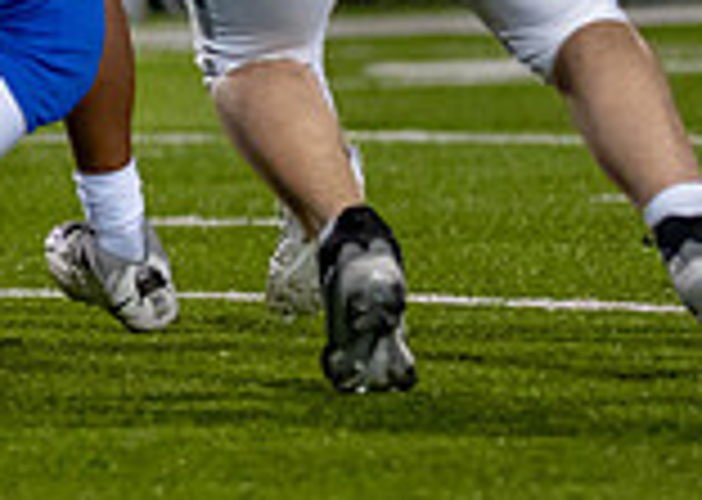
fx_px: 21863
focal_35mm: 1098
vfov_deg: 1.3
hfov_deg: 1.8
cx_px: -1065
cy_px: -184
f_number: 1.8
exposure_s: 1/1250
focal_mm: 135
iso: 1600
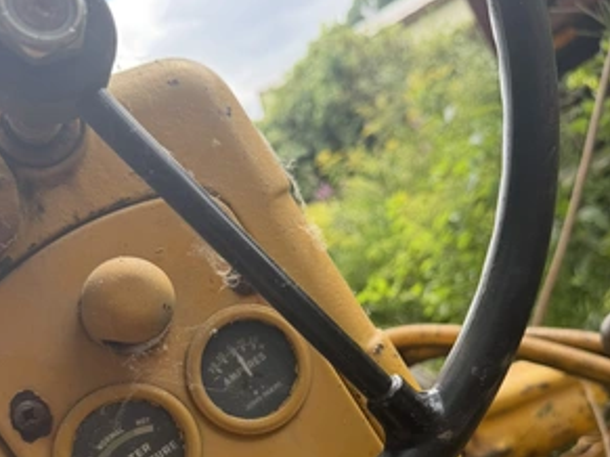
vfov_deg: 41.3
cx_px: 298
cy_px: 358
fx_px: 581
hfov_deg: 55.4
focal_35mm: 33
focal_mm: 6.76
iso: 100
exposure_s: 1/528
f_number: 1.78
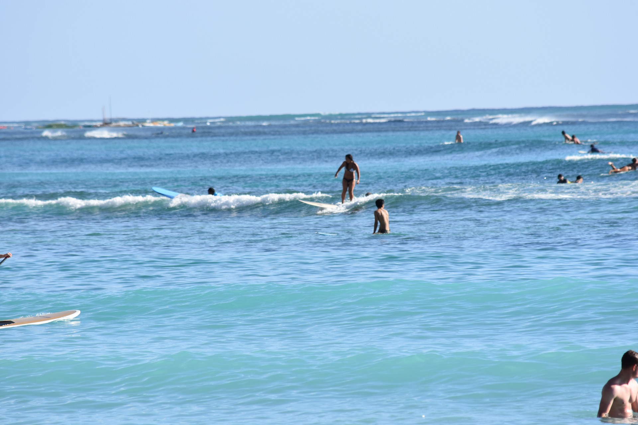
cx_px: 319
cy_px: 212
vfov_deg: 3.1
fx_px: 7974
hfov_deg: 4.6
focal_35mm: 450
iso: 360
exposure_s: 1/1000
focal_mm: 300
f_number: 8
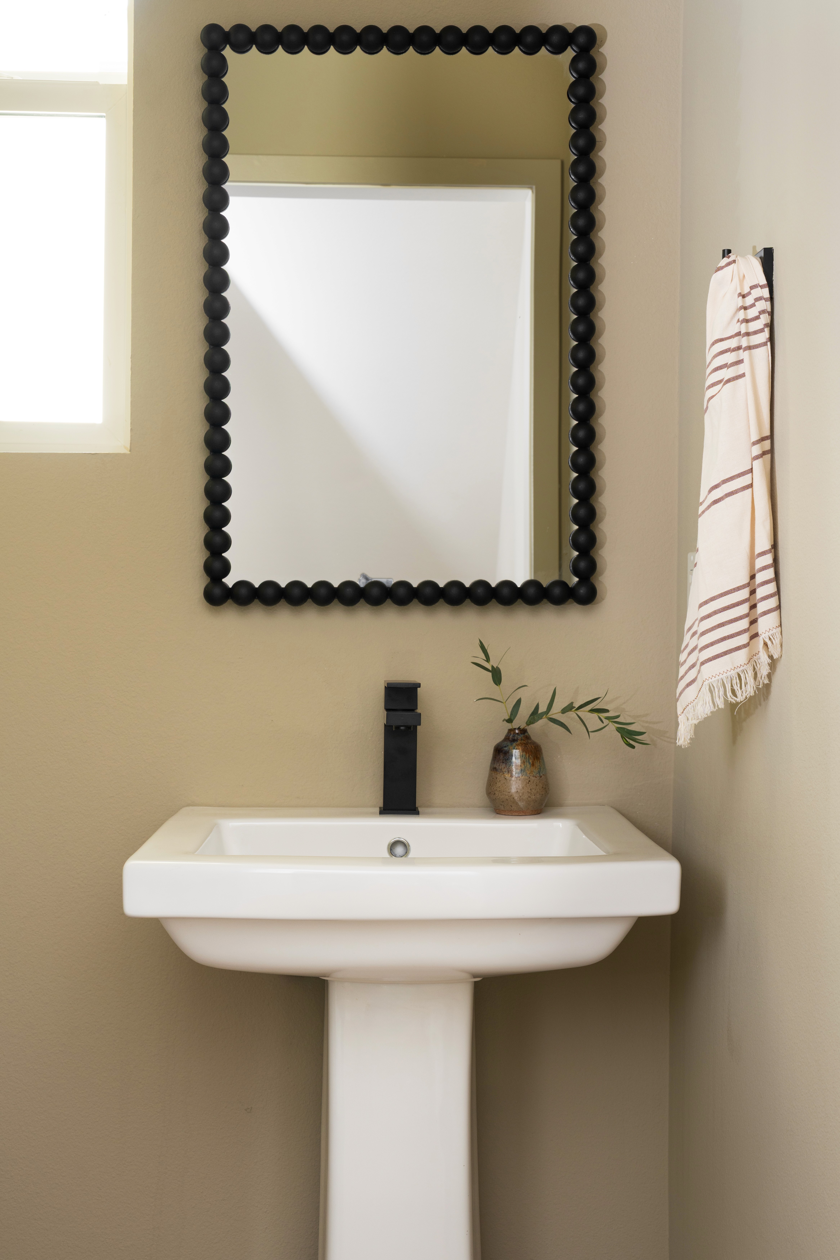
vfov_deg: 41.1
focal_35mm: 48
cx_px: 420
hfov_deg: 28.1
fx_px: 1680
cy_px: 630
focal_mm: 48
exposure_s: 1/8
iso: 320
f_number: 9
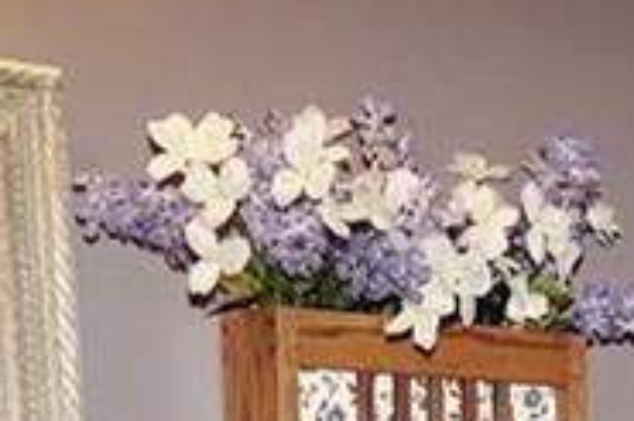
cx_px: 737
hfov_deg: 22.7
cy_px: 1083
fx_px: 1460
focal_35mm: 83
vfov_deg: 12.2
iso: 400
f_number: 4
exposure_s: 1/60
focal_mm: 10
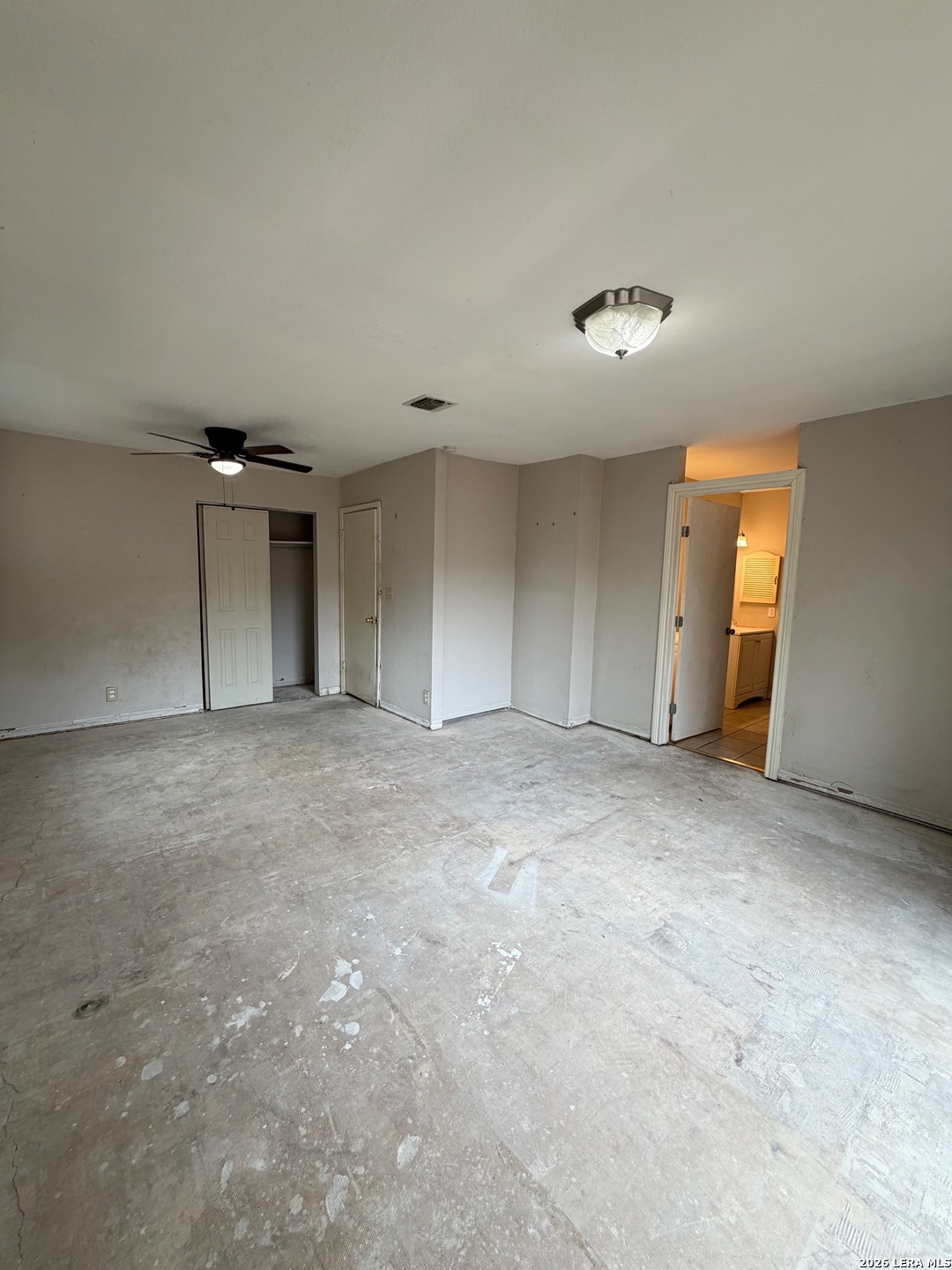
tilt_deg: -5.8
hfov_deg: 85.7
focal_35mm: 14
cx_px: 476
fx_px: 513
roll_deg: -0.8
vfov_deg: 102.1
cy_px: 635
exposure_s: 1/120
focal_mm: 2.22
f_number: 2.2
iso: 160
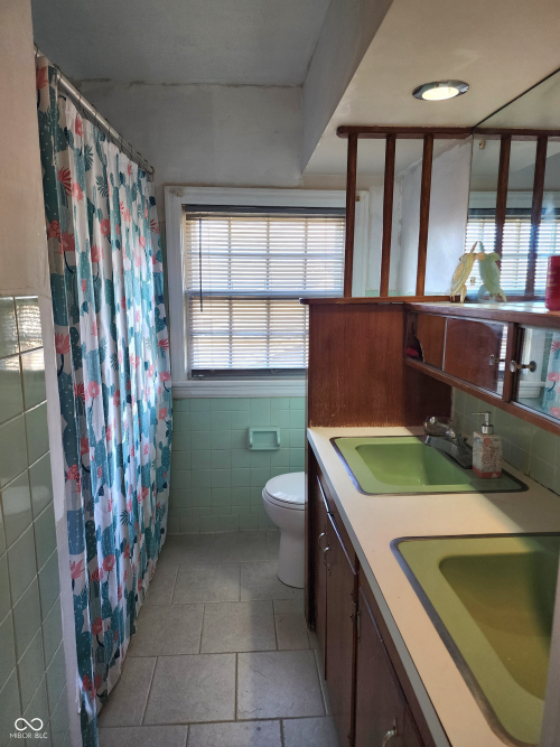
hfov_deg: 58.9
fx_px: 496
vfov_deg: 73.9
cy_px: 374
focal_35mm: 23
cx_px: 280
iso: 250
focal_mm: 6.4
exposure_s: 1/120
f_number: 1.8
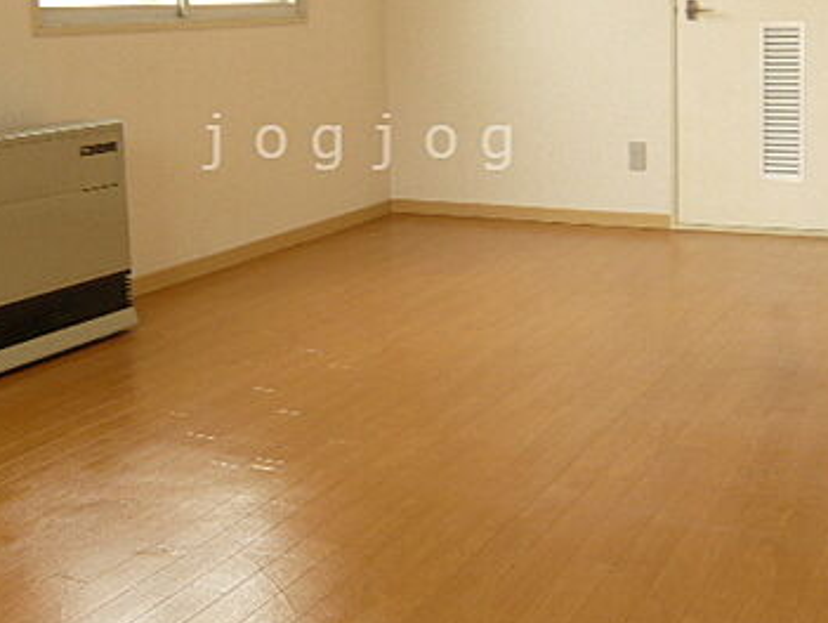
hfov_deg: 37.4
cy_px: 142
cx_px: 363
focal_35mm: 51
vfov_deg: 28.1
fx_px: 1221
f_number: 2.8
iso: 100
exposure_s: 1/60
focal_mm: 4.6
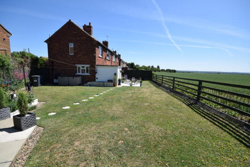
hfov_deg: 100.4
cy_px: 84
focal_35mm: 15
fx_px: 104
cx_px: 125
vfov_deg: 77.4
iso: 200
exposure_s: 1/320
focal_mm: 10
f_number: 9
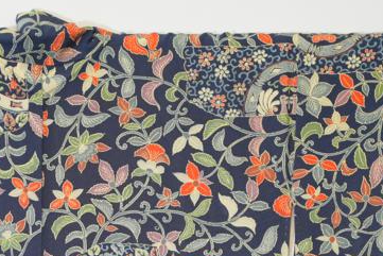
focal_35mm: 315
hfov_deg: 6.5
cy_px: 342
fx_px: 3352
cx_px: 39
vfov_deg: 4.4
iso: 1600
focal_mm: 105
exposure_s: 1/125
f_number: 4
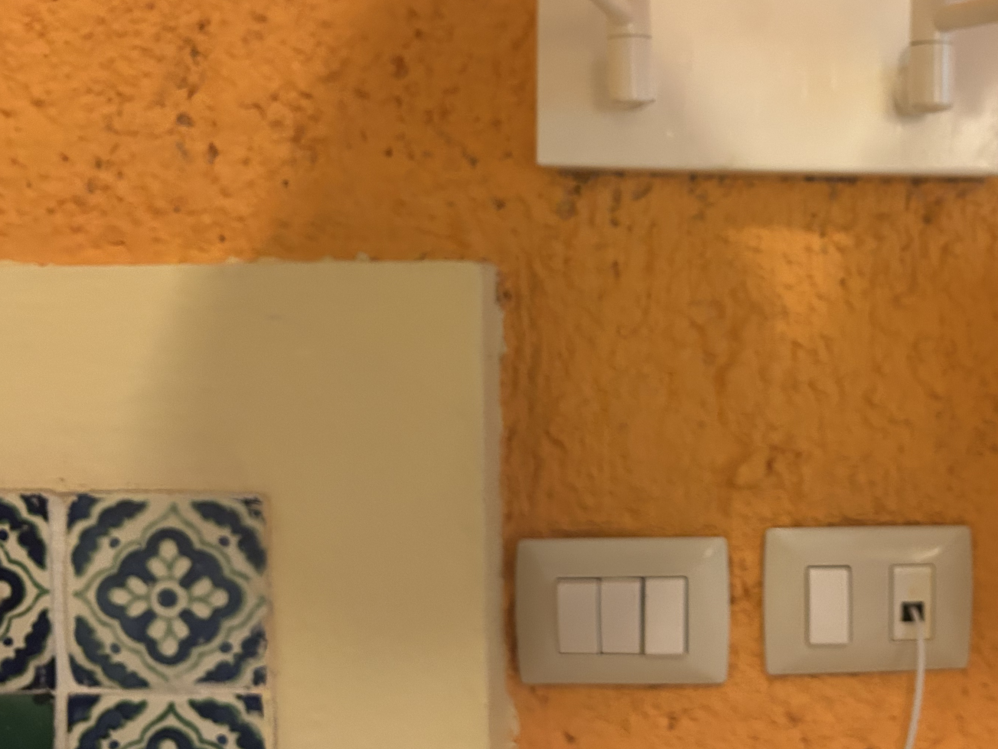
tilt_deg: -3.1
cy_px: 292
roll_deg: +1.2
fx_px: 1124
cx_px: 734
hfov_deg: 46.3
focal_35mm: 39
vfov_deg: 36.7
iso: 400
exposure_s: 1/40
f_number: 1.5
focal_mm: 5.7
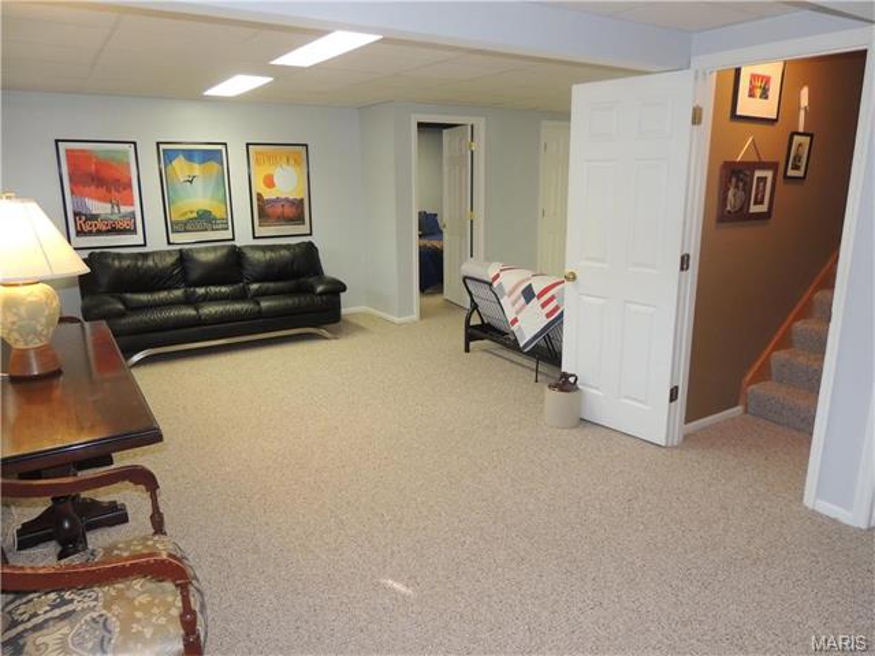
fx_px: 607
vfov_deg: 56.8
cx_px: 438
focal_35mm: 24
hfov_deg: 71.6
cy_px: 328
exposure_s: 1/40
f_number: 3
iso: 320
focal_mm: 4.3
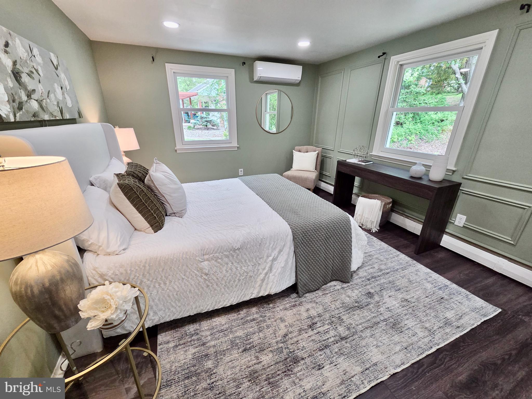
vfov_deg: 89.9
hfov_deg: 106.2
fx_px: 200
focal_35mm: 13
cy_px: 200
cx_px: 266
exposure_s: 1/120
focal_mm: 2.2
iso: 200
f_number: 2.2
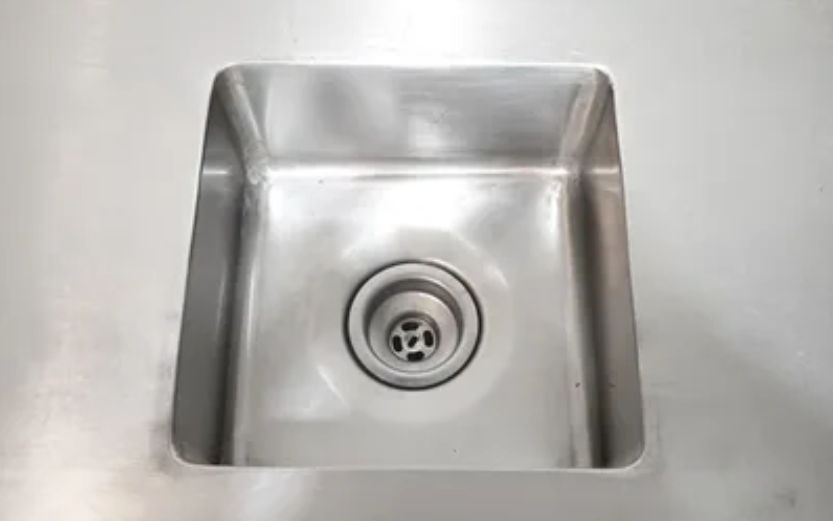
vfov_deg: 32.0
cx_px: 416
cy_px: 260
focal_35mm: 40
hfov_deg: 49.3
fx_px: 908
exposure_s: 1/40
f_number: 3.5
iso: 1600
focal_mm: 14.4
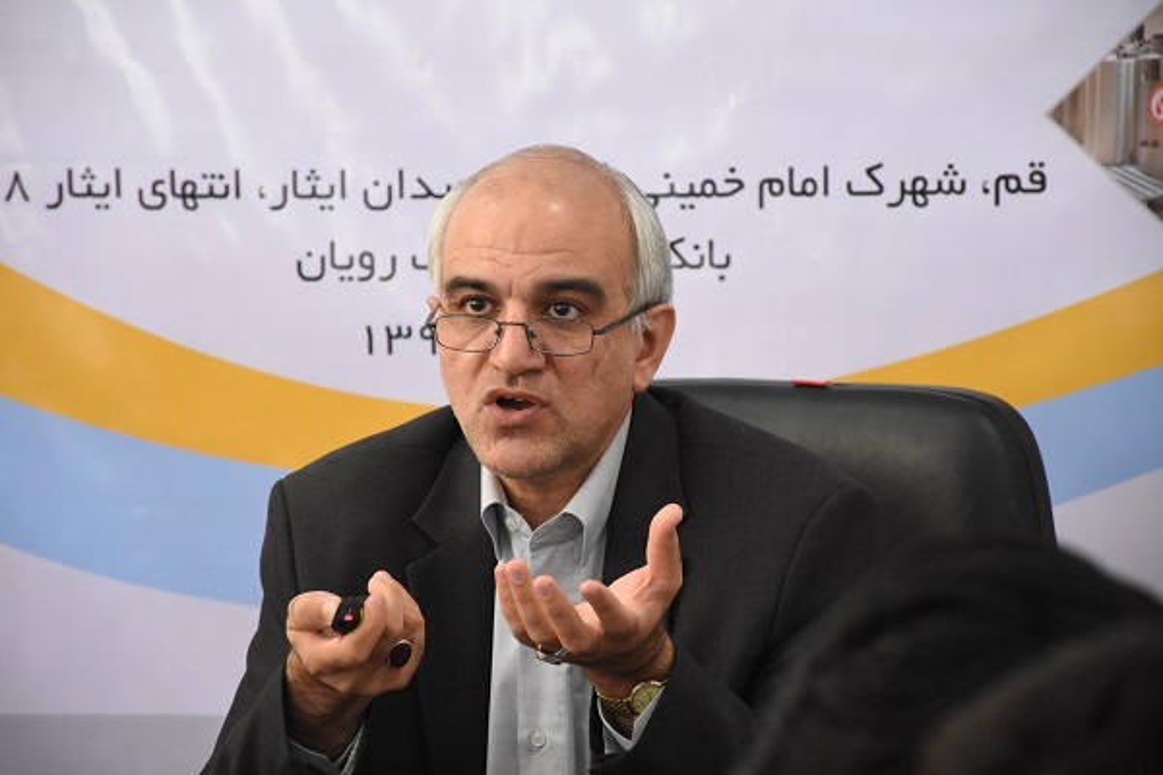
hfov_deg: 9.8
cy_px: 388
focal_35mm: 210
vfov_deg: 6.5
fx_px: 6784
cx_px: 582
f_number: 5.6
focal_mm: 140
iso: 5000
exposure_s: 1/125
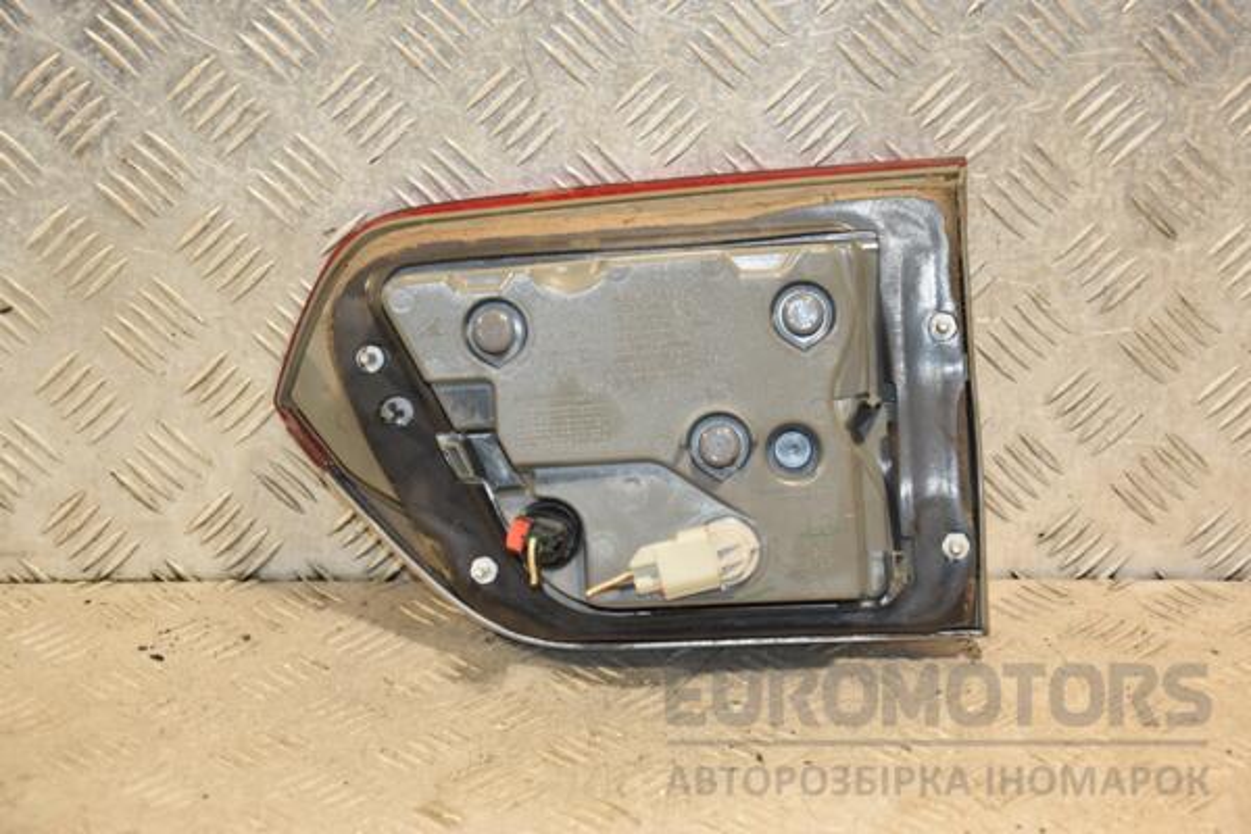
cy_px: 417
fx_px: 3231
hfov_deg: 21.9
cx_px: 626
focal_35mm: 93
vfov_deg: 14.7
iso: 800
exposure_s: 1/100
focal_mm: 62
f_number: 5.3
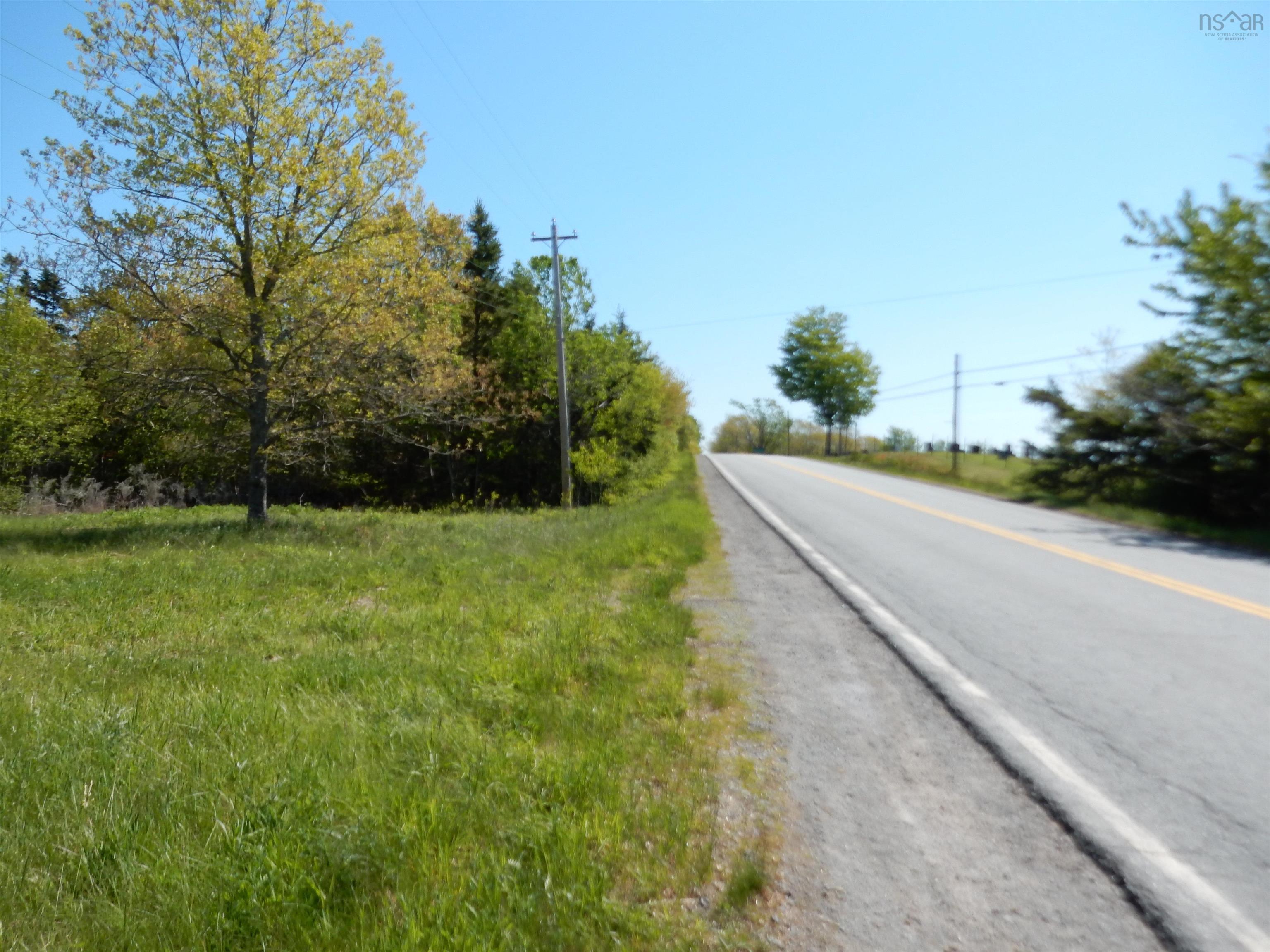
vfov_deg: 54.9
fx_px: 917
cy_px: 476
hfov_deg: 69.4
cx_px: 635
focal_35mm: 25
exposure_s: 1/1250
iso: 125
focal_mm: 4.5
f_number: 3.7
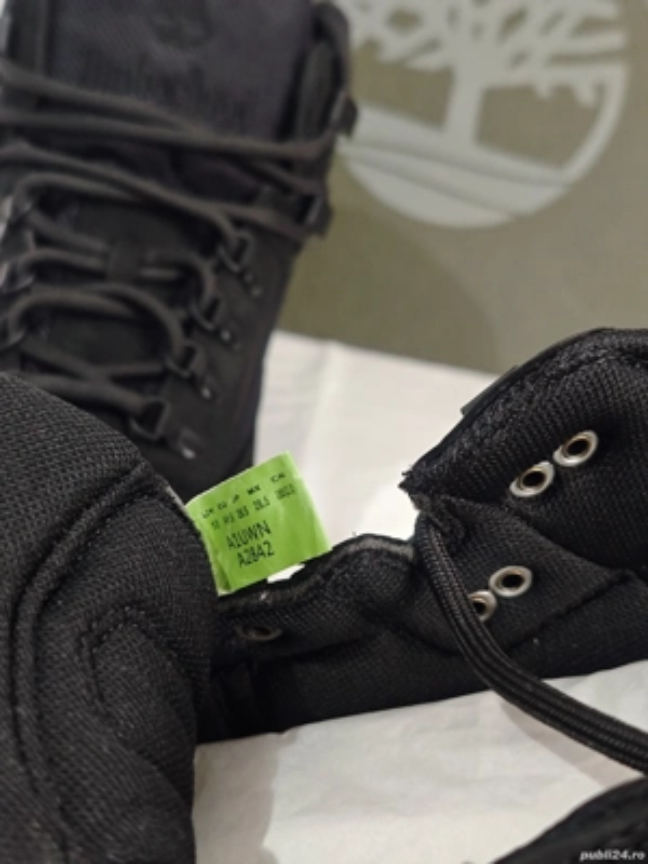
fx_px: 1148
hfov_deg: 31.5
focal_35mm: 46
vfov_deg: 41.2
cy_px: 432
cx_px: 324
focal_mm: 6.55
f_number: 1.6
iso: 500
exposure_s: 1/33.3
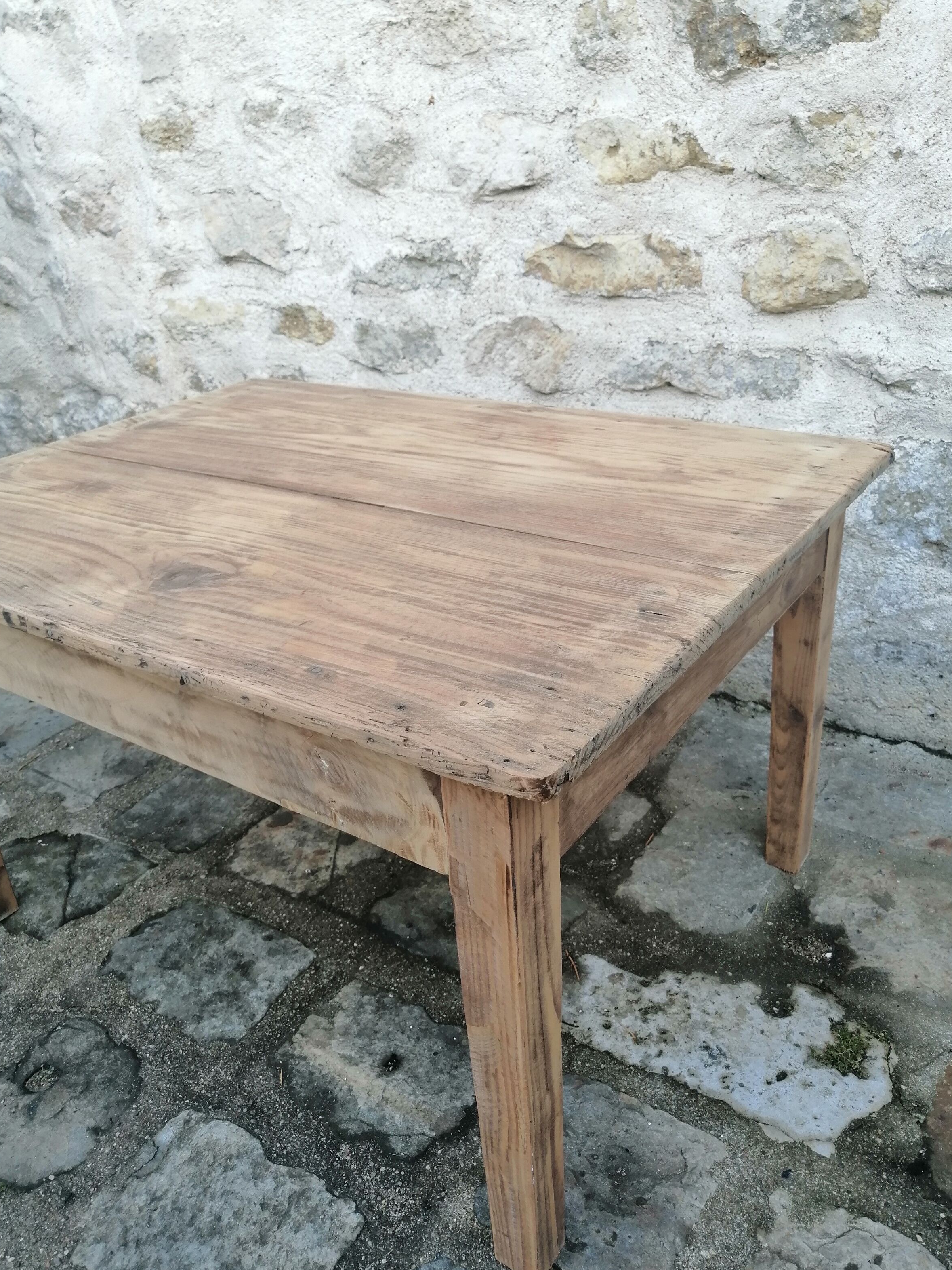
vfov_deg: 65.3
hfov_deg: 51.3
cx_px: 489
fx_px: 990
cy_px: 639
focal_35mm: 27
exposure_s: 1/90
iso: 50
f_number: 1.8
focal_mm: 3.95
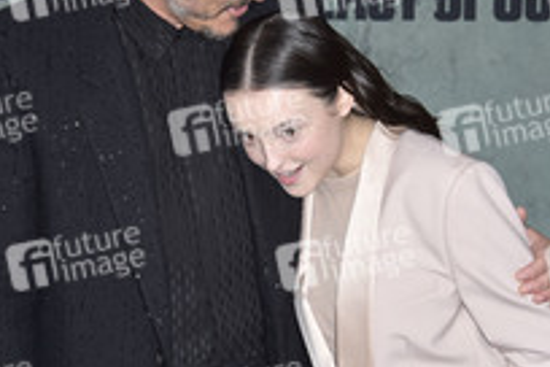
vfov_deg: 8.6
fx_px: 2429
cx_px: 272
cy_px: 192
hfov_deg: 12.9
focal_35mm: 159
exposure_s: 1/250
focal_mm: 72
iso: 640
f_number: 6.3
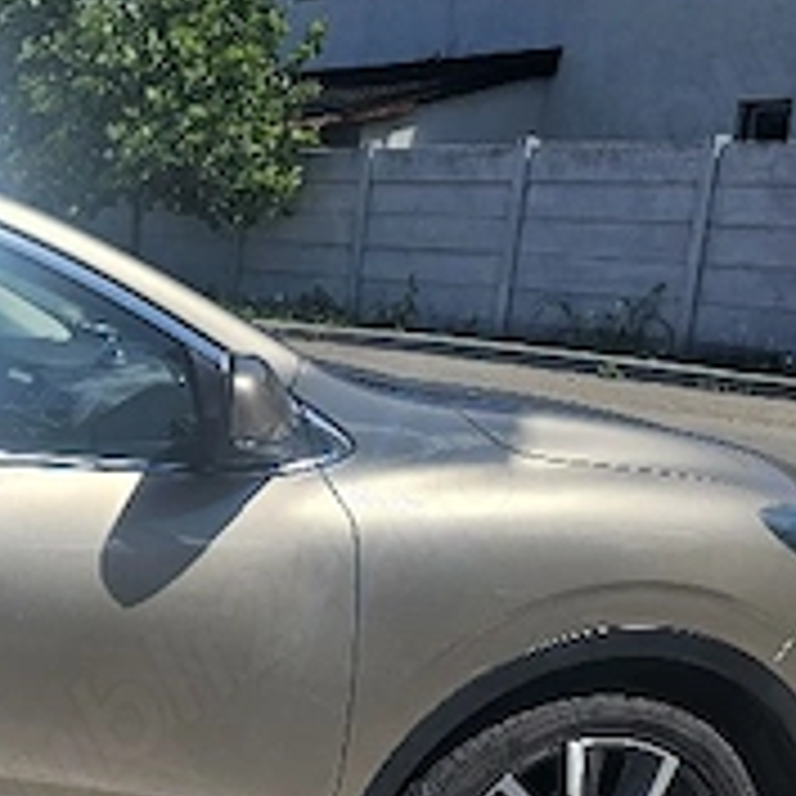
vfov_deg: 24.5
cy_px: 675
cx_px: -297
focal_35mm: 69
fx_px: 1795
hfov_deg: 21.9
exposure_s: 1/1000
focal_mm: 6.3
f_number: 1.7
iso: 10
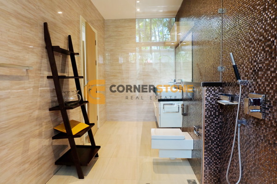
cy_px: 92
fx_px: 185
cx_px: 138
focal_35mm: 24
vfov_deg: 53.1
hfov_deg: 73.7
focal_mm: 16
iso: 200
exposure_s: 1/27
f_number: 3.5
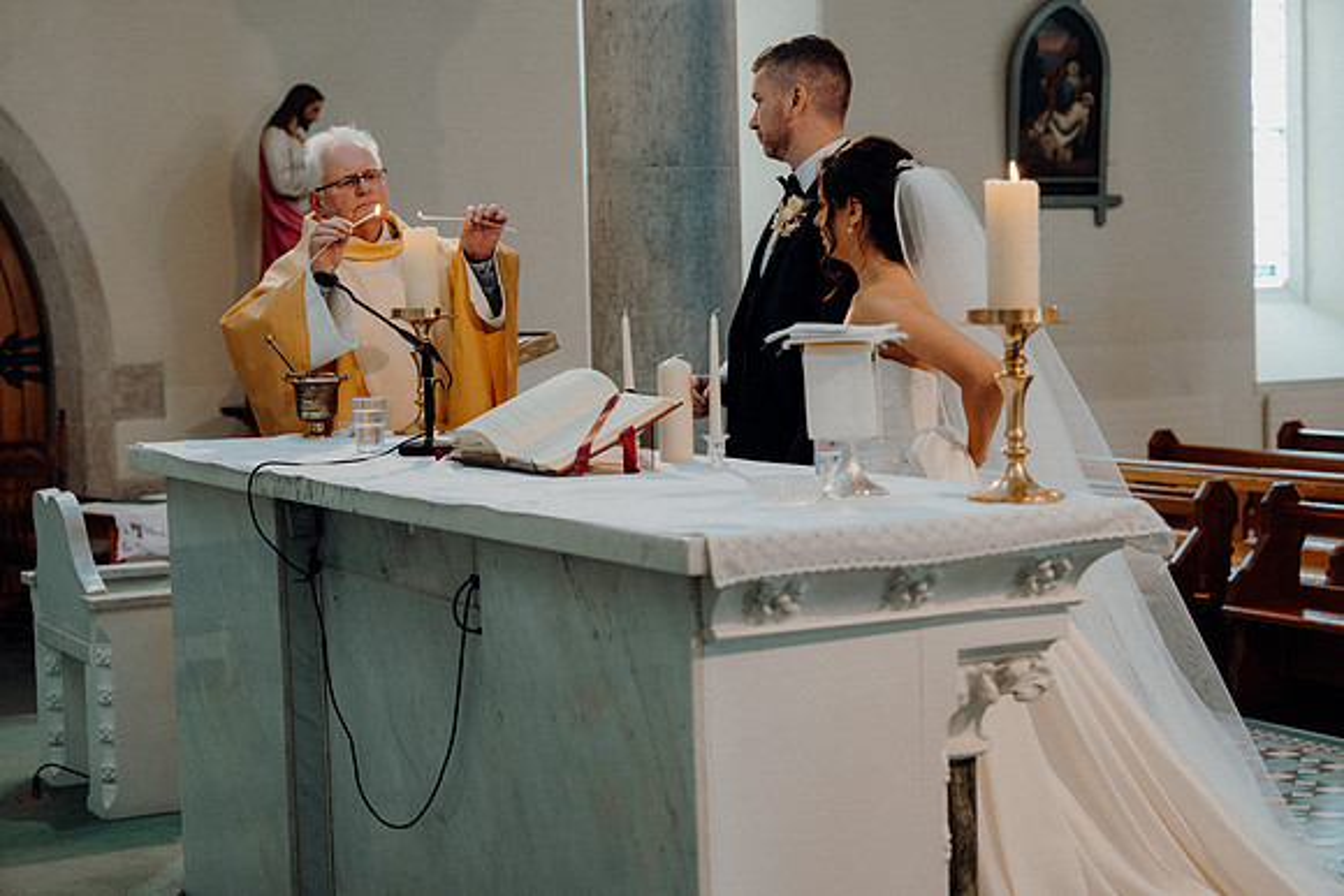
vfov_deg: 20.3
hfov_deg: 30.1
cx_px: 672
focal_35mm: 67
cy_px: 448
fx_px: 2502
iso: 1600
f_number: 3.5
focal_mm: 67
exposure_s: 1/160
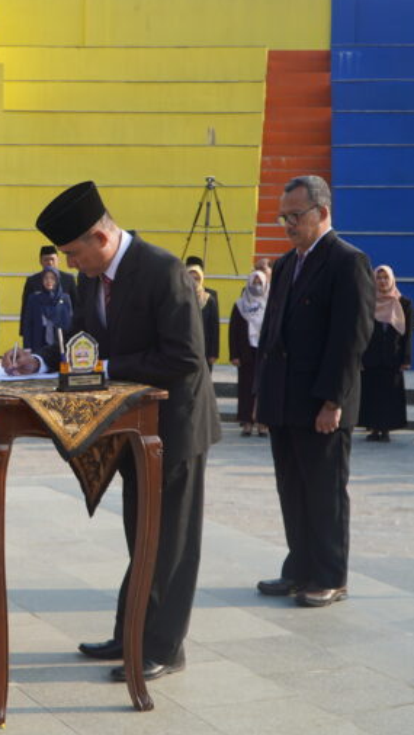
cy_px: 365
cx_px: -41
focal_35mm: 62
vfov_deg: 33.8
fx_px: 1209
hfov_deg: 18.7
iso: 100
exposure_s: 1/400
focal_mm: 26
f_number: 4.5
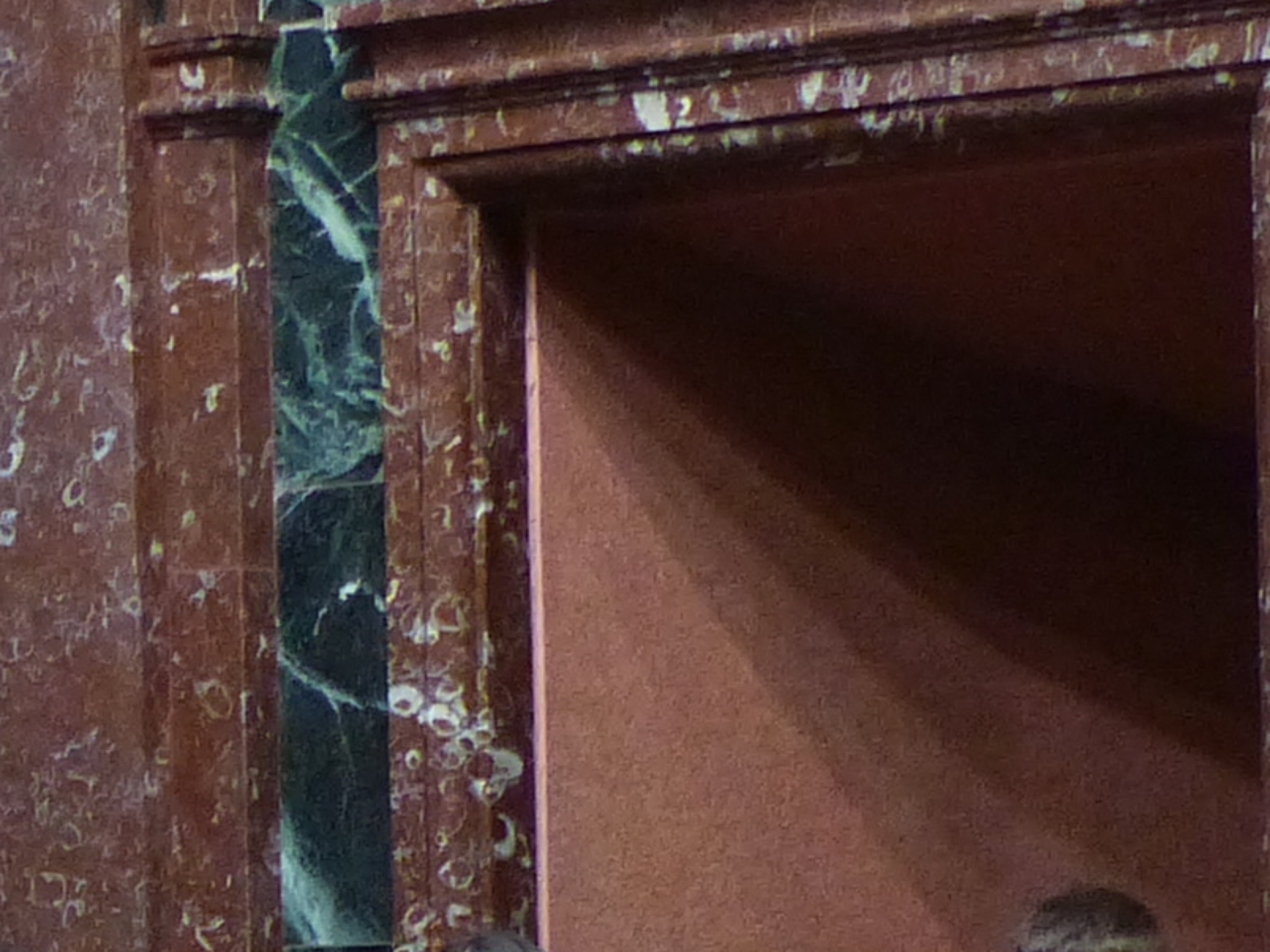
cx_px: -709
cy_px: 1380
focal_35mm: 194
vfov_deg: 7.5
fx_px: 7118
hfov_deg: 9.8
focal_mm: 7
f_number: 2.8
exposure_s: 1/25
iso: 400
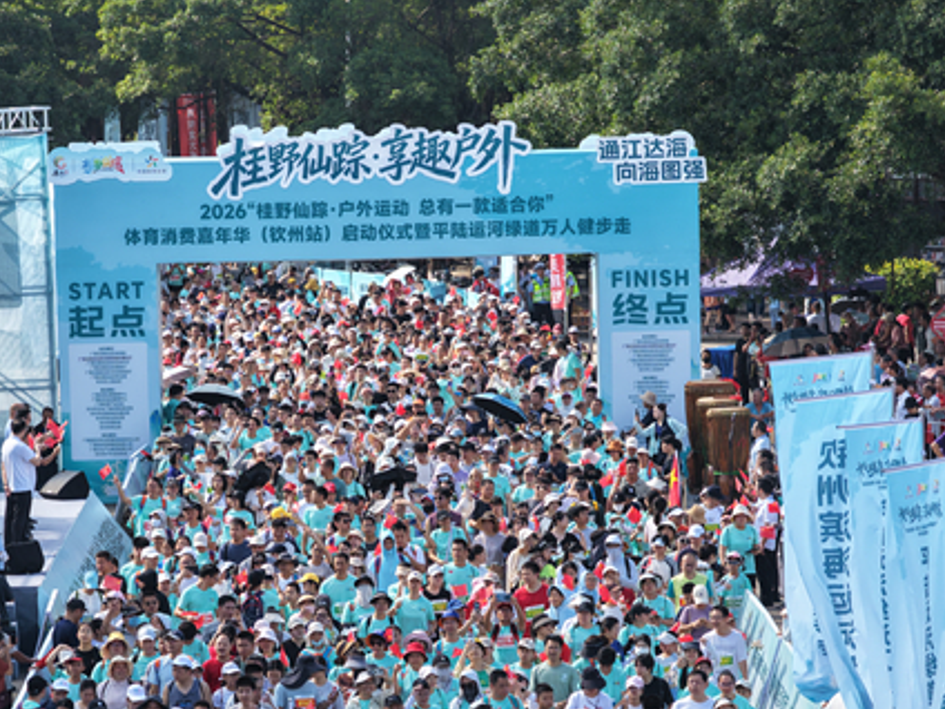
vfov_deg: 6.2
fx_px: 6497
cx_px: 357
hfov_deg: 8.3
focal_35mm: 238
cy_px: 488
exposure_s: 1/320
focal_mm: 40
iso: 100
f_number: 2.8
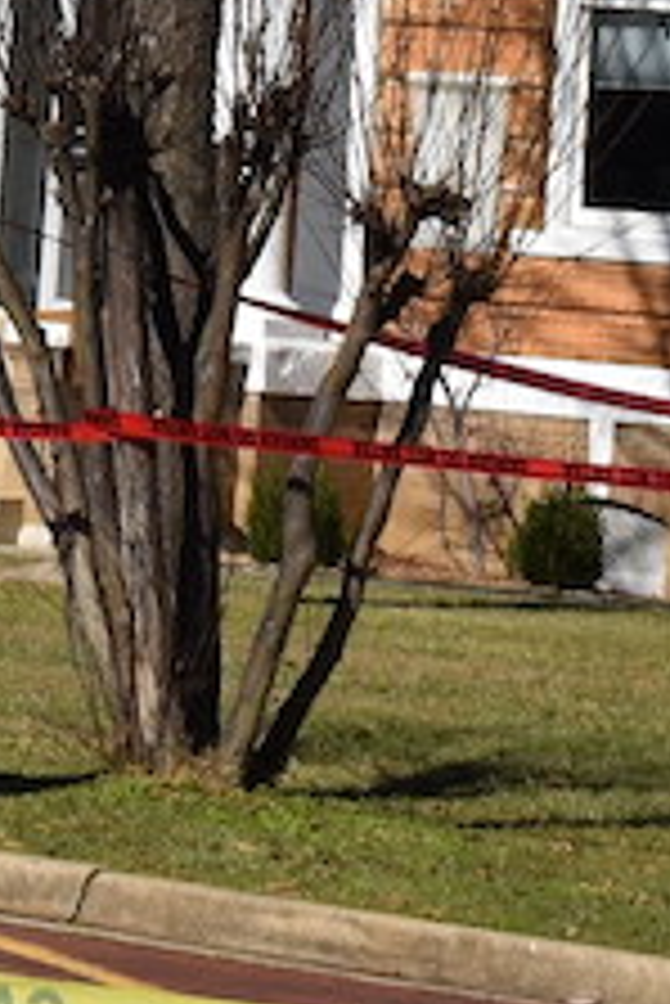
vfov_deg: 6.2
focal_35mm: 312
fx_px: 8706
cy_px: -1553
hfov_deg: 4.4
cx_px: -301
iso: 100
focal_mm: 31
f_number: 10
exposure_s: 1/400
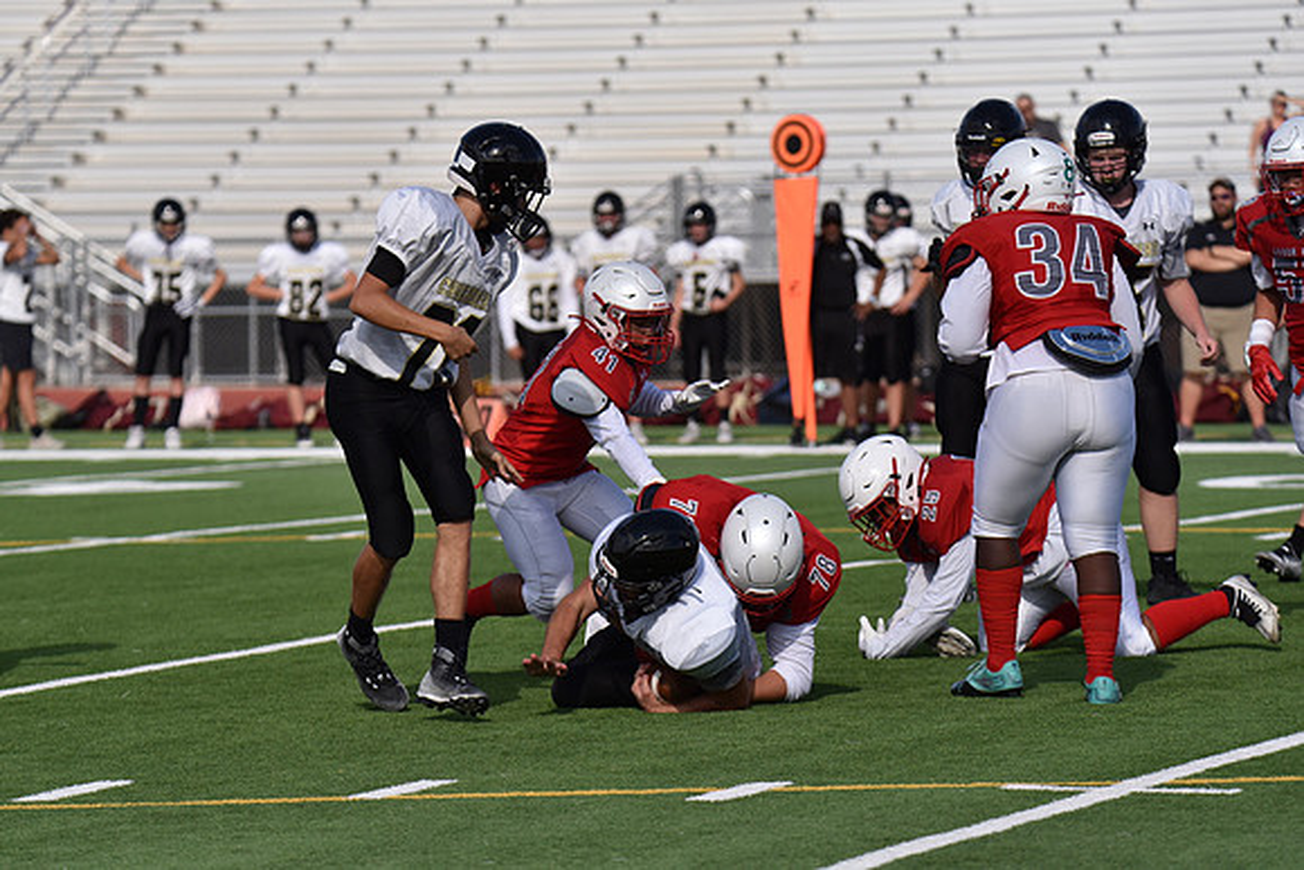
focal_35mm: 240
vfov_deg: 5.7
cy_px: 435
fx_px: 8695
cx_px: 652
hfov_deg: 8.6
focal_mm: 240
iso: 400
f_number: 5.6
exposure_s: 1/3200
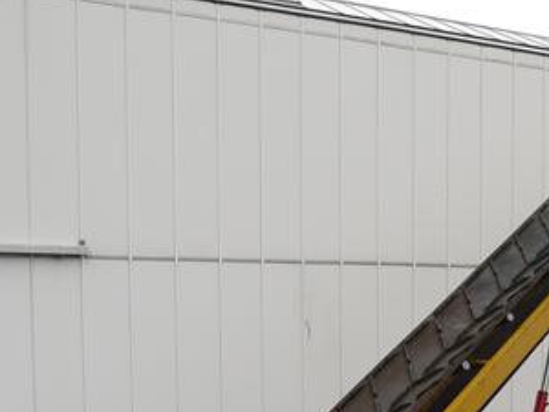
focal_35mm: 64
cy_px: 375
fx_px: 1015
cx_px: 492
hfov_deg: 29.1
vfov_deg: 22.3
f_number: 5.6
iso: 200
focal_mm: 15
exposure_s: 1/320
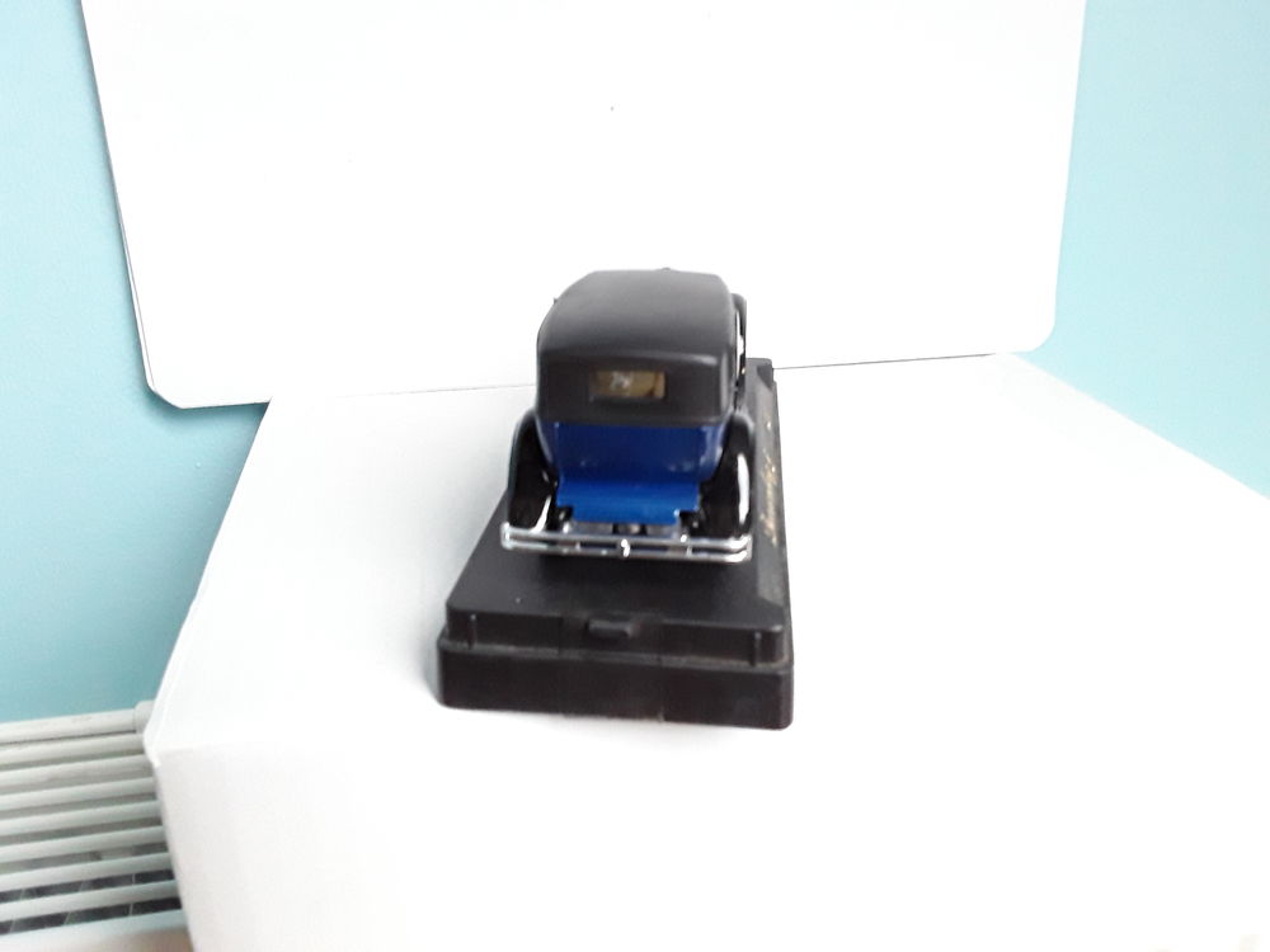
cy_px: 476
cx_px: 635
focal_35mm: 27
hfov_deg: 65.3
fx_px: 991
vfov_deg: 51.4
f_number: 1.9
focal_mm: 2.91
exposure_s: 1/17
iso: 320
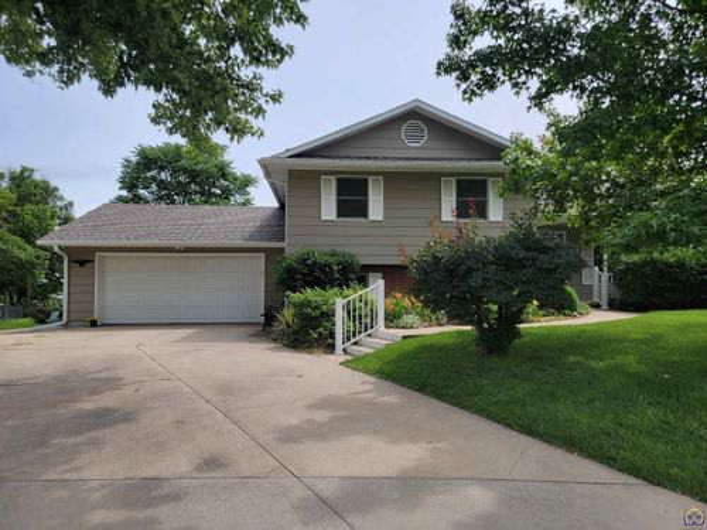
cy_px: 265
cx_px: 354
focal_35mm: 24
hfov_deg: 71.6
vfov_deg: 56.8
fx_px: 490
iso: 16
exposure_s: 1/859
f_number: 1.8
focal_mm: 6.7
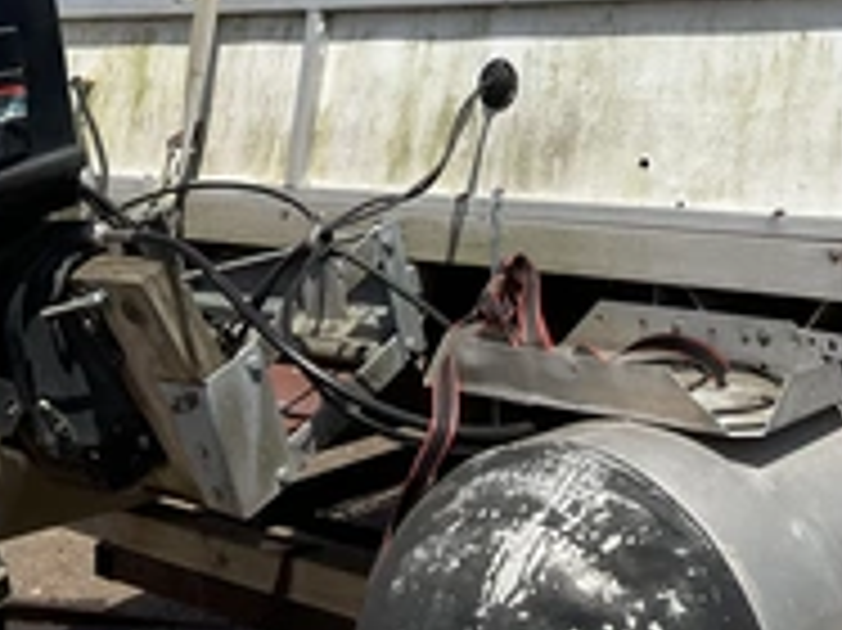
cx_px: 617
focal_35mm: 62
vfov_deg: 22.6
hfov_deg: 30.8
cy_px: -22
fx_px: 1507
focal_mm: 3
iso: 25
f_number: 1.8
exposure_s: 1/2667
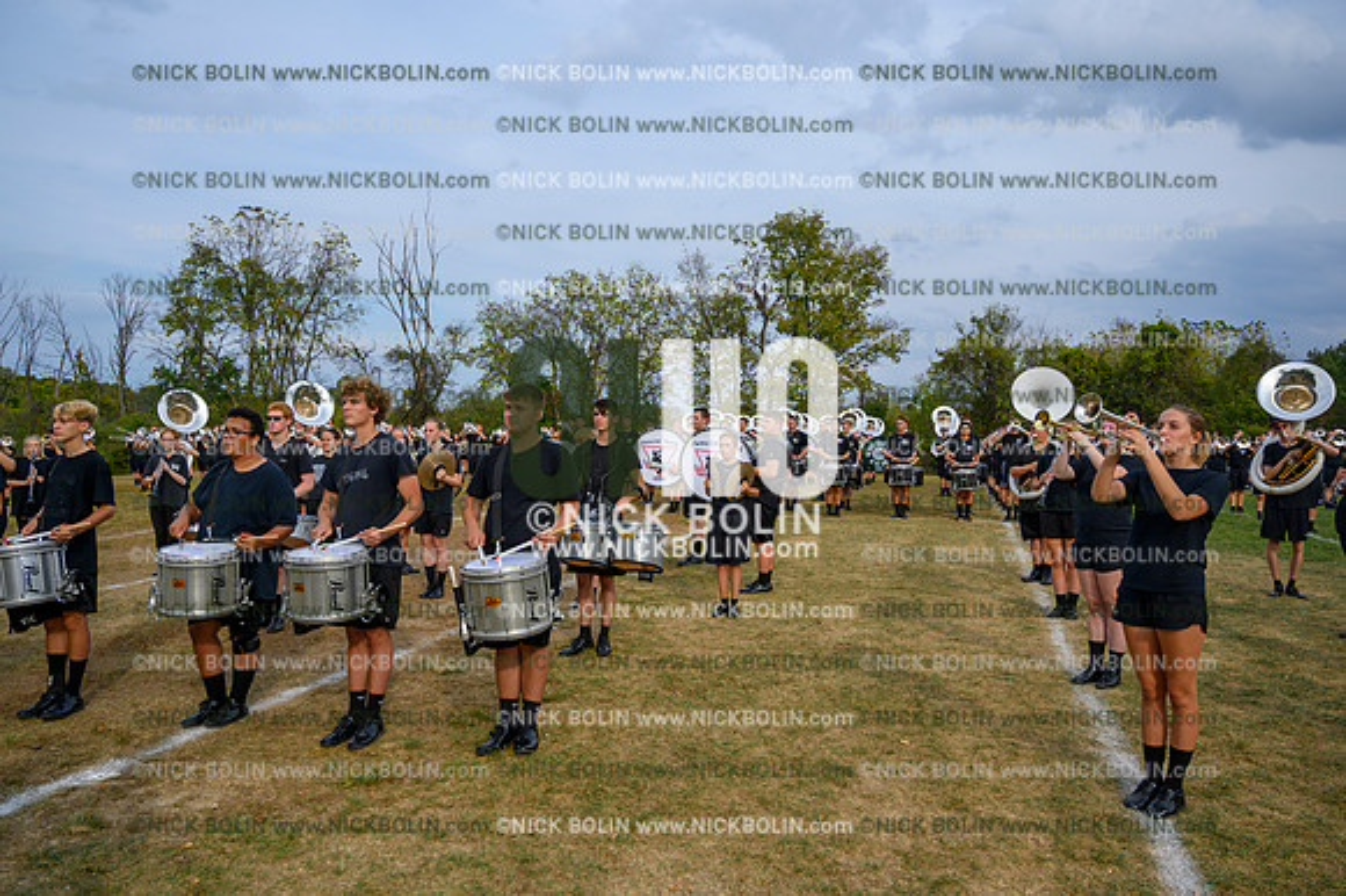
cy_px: 448
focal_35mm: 28
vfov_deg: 46.4
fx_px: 1046
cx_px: 673
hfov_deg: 65.5
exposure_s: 1/1600
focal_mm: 28
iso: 200
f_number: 4.5
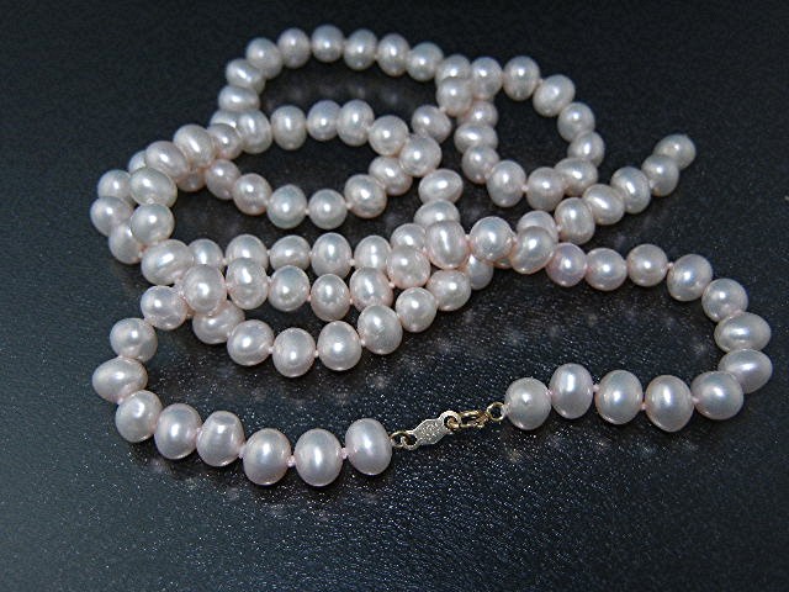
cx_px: 394
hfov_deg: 47.9
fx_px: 889
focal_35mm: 39
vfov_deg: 36.8
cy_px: 296
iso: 251
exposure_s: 1/30
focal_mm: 7.1
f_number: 7.4
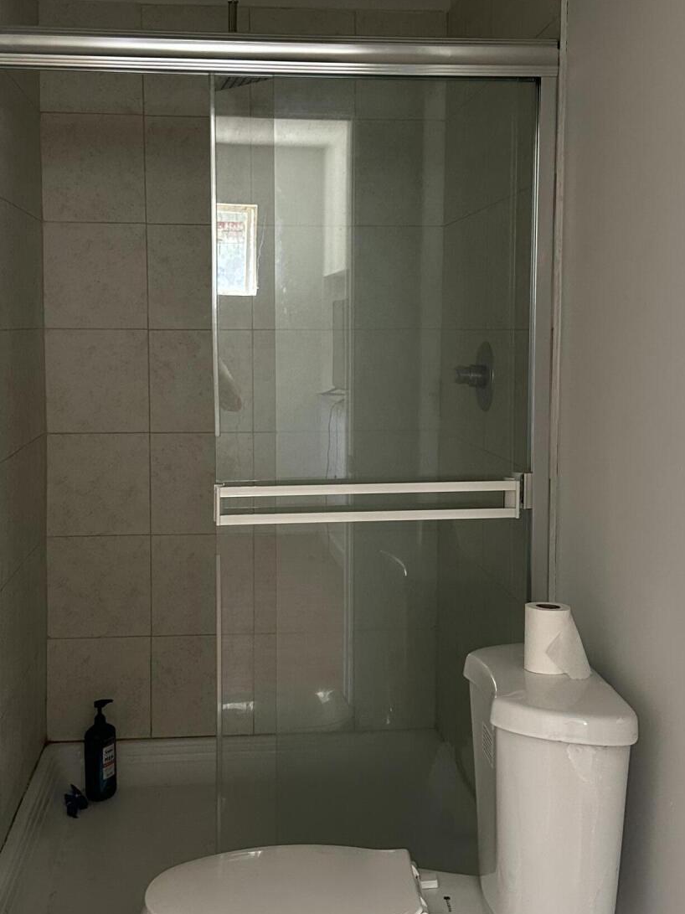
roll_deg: -1.3
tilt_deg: -4.1
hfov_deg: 32.9
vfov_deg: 42.9
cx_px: 333
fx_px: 1161
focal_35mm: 44
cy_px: 403
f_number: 1.78
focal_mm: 6.86
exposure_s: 1/60
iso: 500
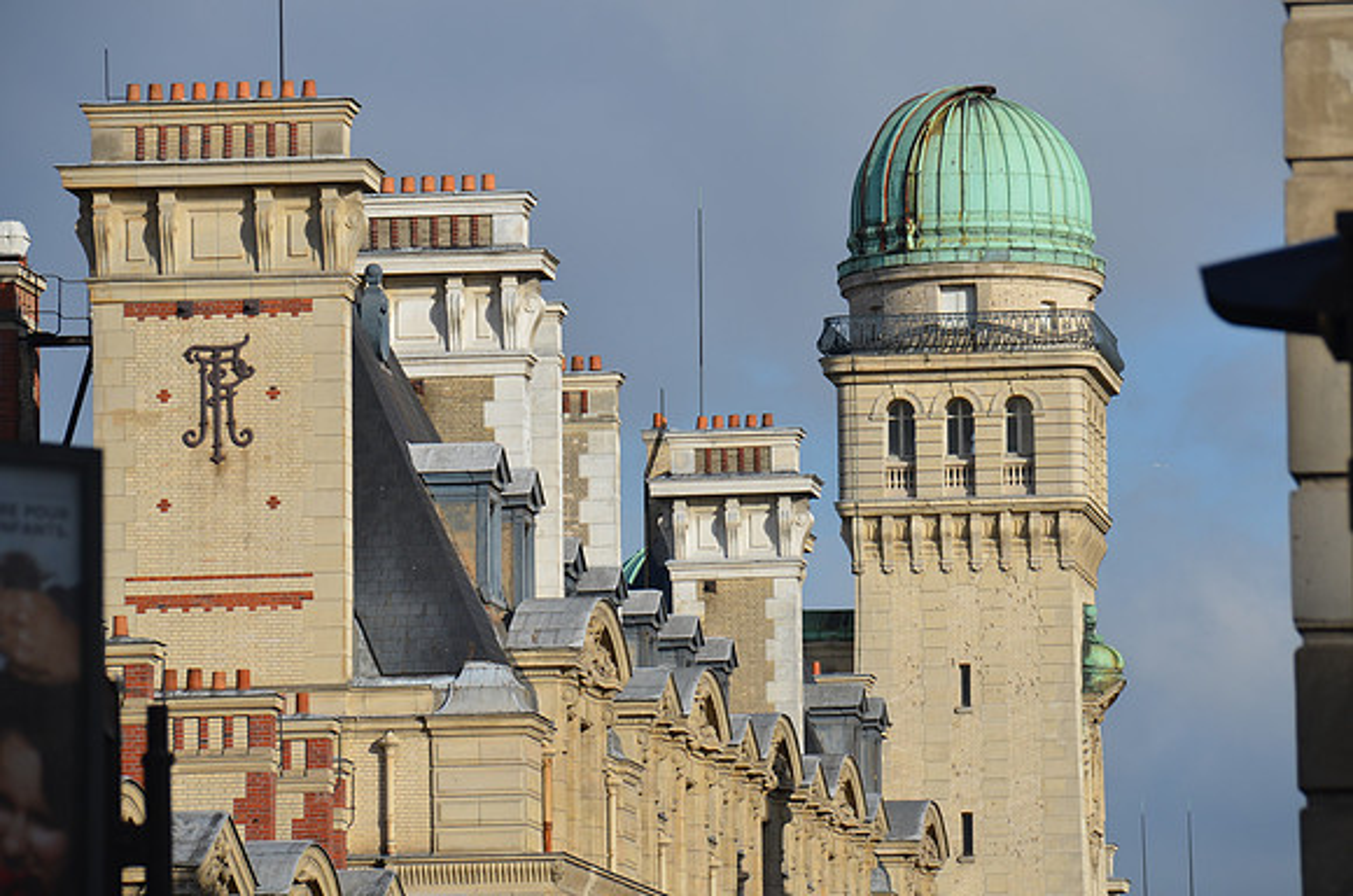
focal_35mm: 218
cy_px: 448
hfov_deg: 9.5
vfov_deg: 6.3
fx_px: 8156
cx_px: 676
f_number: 7.1
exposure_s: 1/800
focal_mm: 145
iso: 200
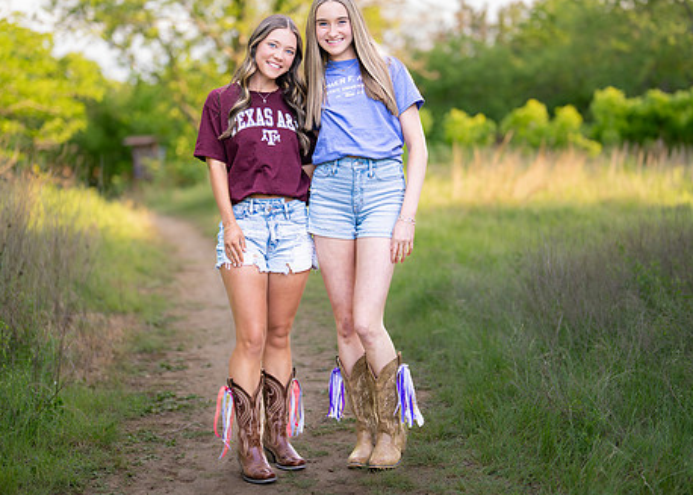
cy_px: 208
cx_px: 301
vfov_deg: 18.5
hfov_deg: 25.7
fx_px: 1515
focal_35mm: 77
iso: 320
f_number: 1.2
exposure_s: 1/1250
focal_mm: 50
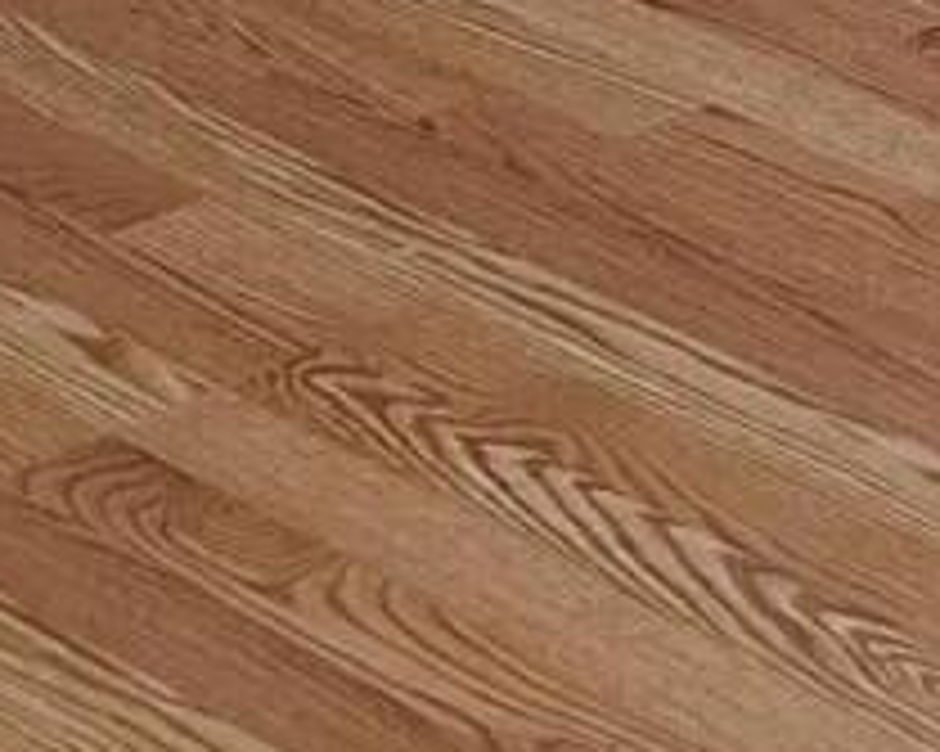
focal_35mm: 215
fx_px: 5979
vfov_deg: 6.6
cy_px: -1418
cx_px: 805
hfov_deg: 9.0
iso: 64
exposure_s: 1/40
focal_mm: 5.54
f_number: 1.8
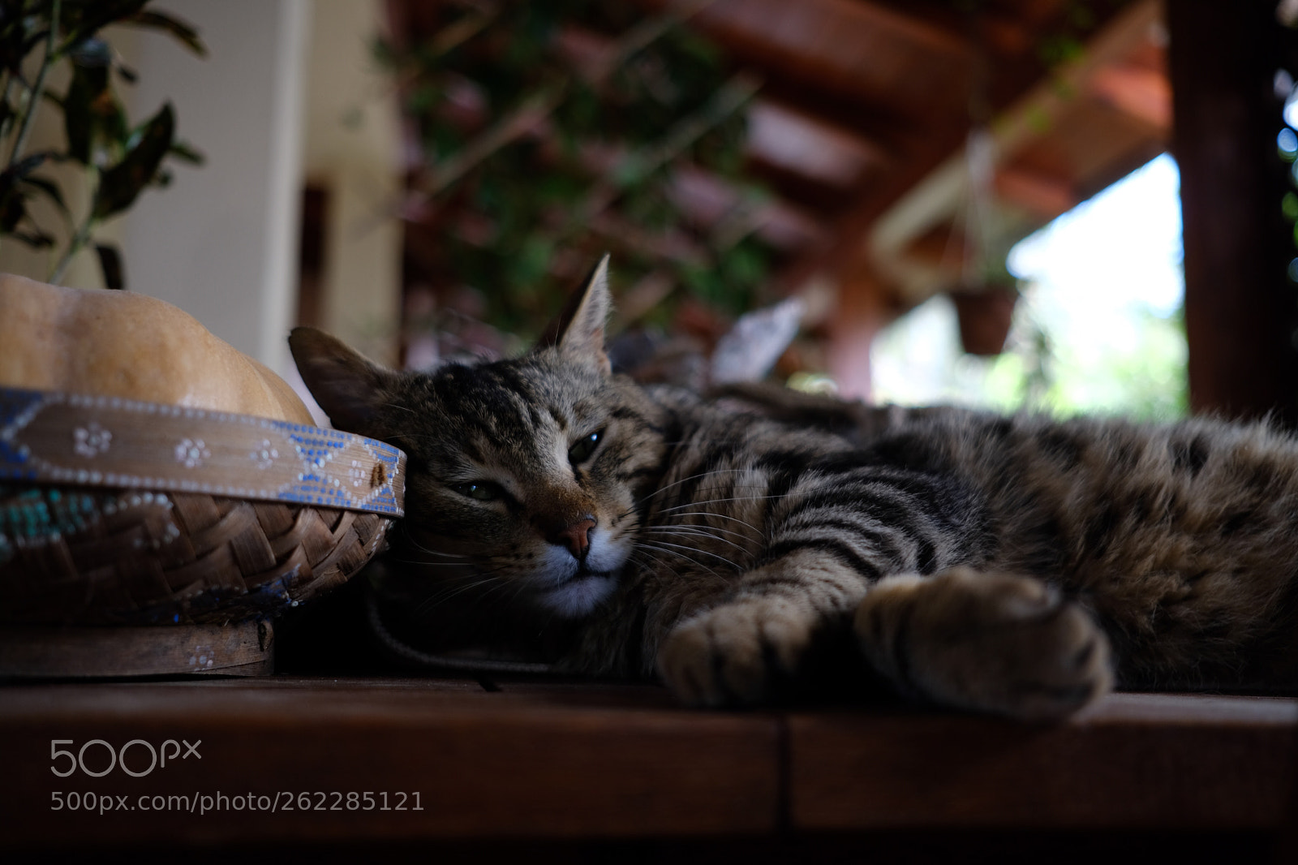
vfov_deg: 37.8
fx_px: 1262
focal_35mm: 35
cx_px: 649
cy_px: 432
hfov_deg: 54.4
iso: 200
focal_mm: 23
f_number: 2
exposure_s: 1/180
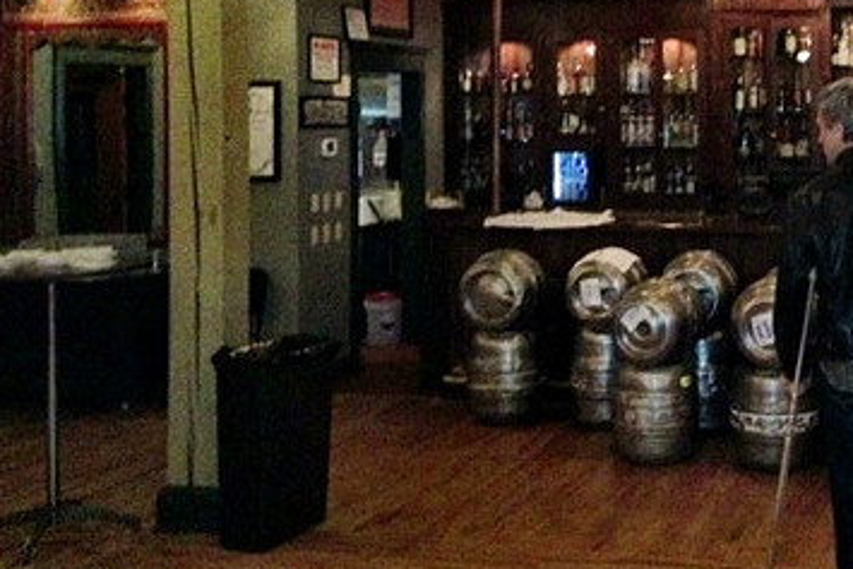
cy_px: 104
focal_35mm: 56
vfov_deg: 23.8
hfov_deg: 34.5
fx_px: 1327
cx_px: 690
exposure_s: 1/16
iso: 800
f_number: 2.4
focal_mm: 4.13
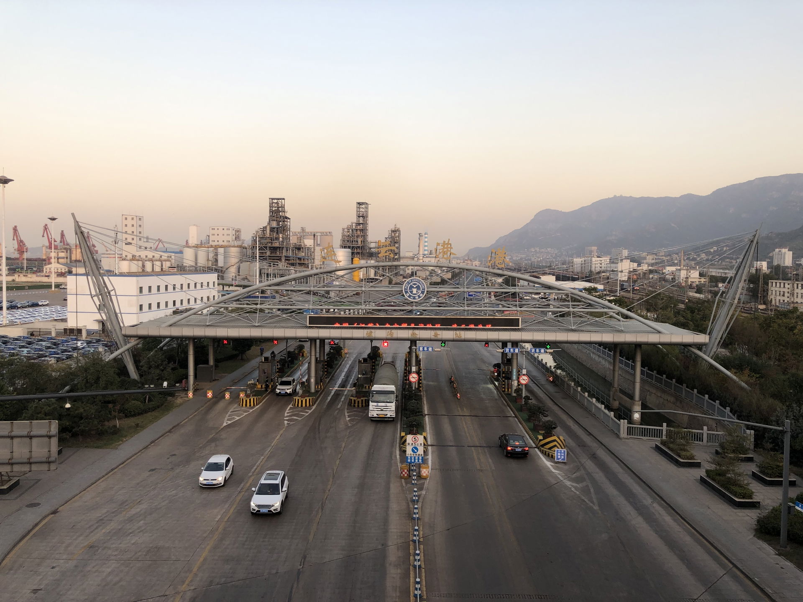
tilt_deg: -3.3
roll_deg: -1.1
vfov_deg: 49.7
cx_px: 402
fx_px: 650
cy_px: 301
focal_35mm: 28
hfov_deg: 63.4
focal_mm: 4
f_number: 1.8
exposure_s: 1/128
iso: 20
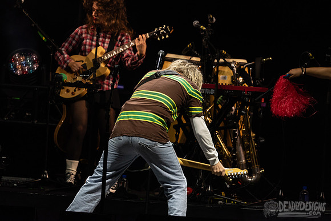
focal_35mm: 663
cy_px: 99
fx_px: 6097
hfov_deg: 3.1
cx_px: 172
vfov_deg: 2.1
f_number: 6.3
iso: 1000
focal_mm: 600
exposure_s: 1/500
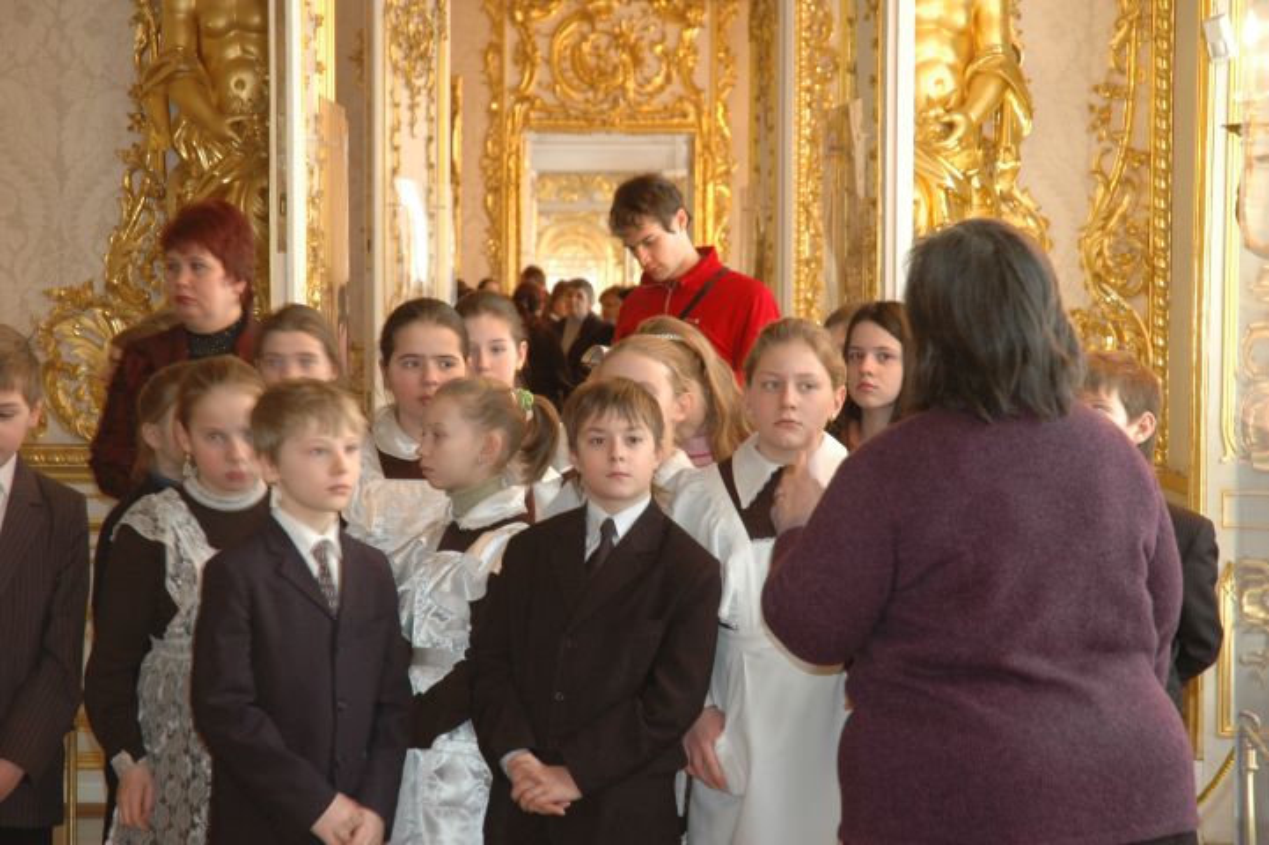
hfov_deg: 20.9
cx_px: 634
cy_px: 422
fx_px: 3435
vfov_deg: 14.0
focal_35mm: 98
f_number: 5.6
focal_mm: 65
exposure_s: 1/10
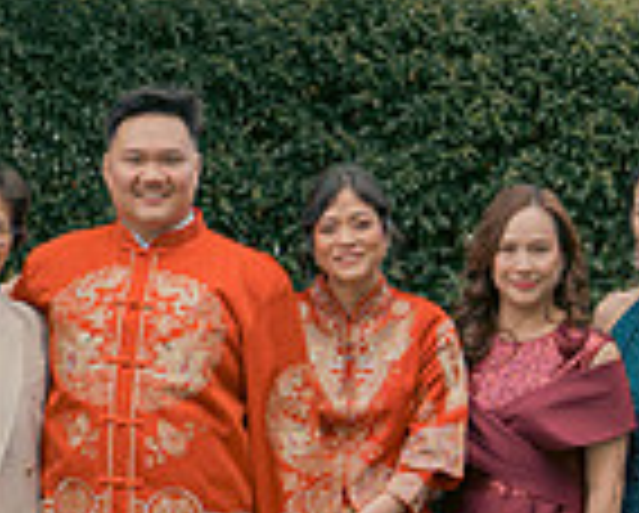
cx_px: 112
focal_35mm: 134
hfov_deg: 14.3
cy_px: 277
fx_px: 2538
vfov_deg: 11.5
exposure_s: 1/160
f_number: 5.6
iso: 400
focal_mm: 35
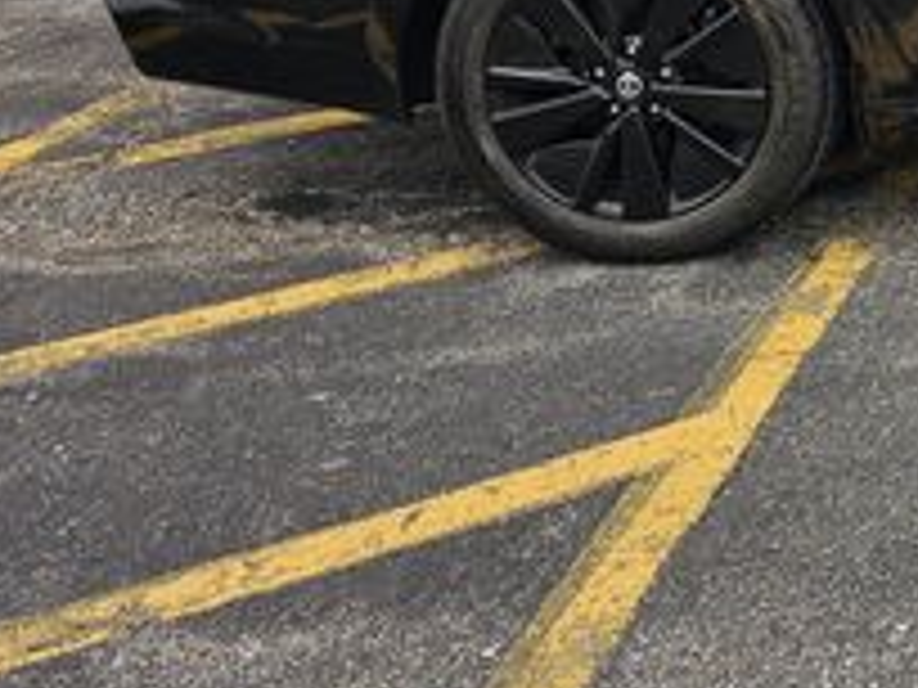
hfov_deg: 22.0
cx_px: 1404
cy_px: -189
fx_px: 1909
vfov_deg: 19.0
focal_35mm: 72
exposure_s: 1/445
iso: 10
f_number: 1.7
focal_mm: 6.3
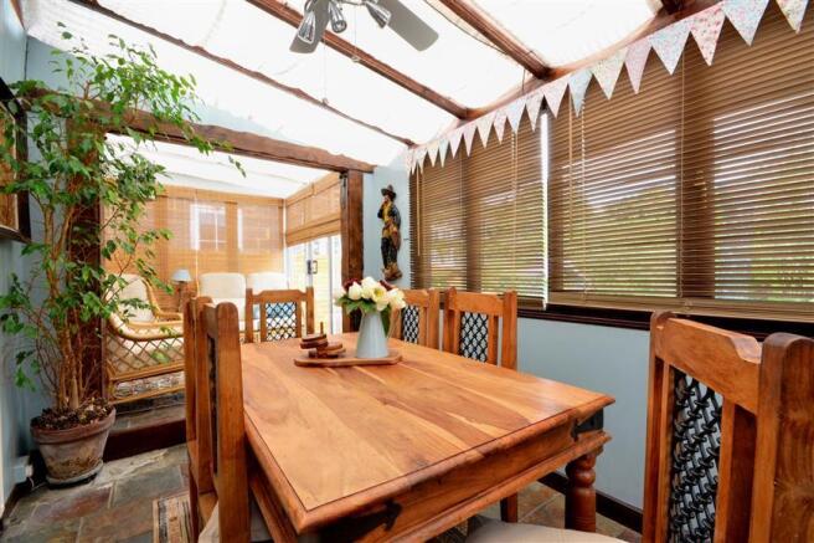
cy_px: 272
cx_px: 407
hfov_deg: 100.4
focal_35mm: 15
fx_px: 339
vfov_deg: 77.3
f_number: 13
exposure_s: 1/5
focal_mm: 10
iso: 400
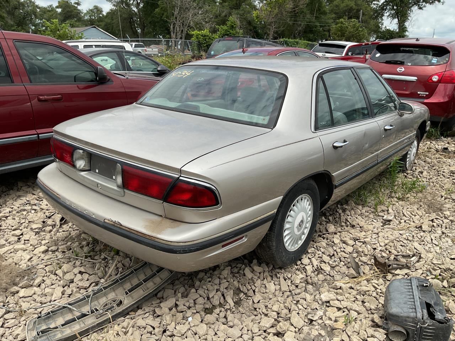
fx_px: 381
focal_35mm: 29
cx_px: 228
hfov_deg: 61.7
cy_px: 170
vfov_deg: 48.2
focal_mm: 3
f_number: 1.8
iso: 16
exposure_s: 1/1912
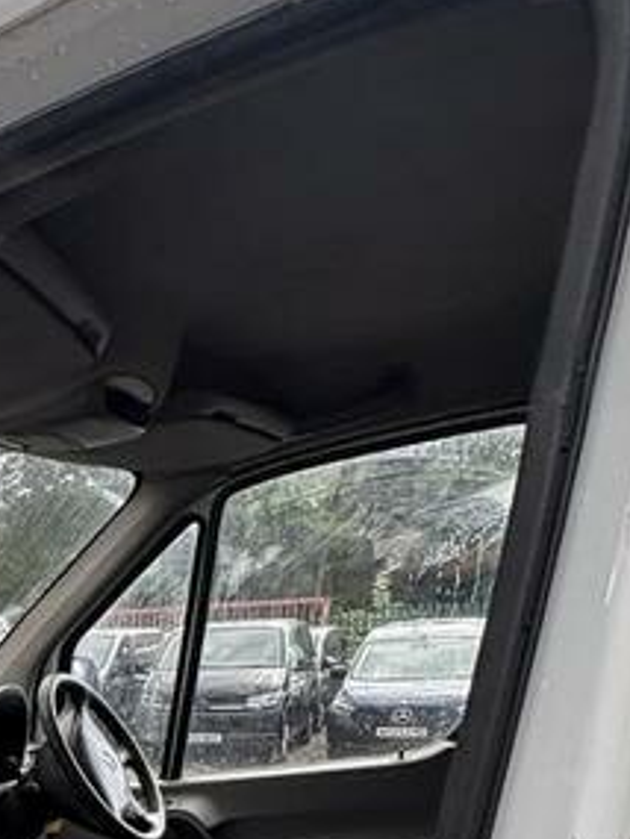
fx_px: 1067
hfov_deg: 24.8
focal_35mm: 44
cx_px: -330
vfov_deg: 37.8
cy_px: 857
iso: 40
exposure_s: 1/285
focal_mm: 2.22
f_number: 2.2
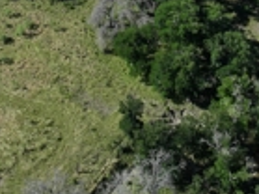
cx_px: 114
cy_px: -76
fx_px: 516
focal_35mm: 69
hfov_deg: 28.2
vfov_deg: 19.2
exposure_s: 1/400
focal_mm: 12.29
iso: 130
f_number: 2.8
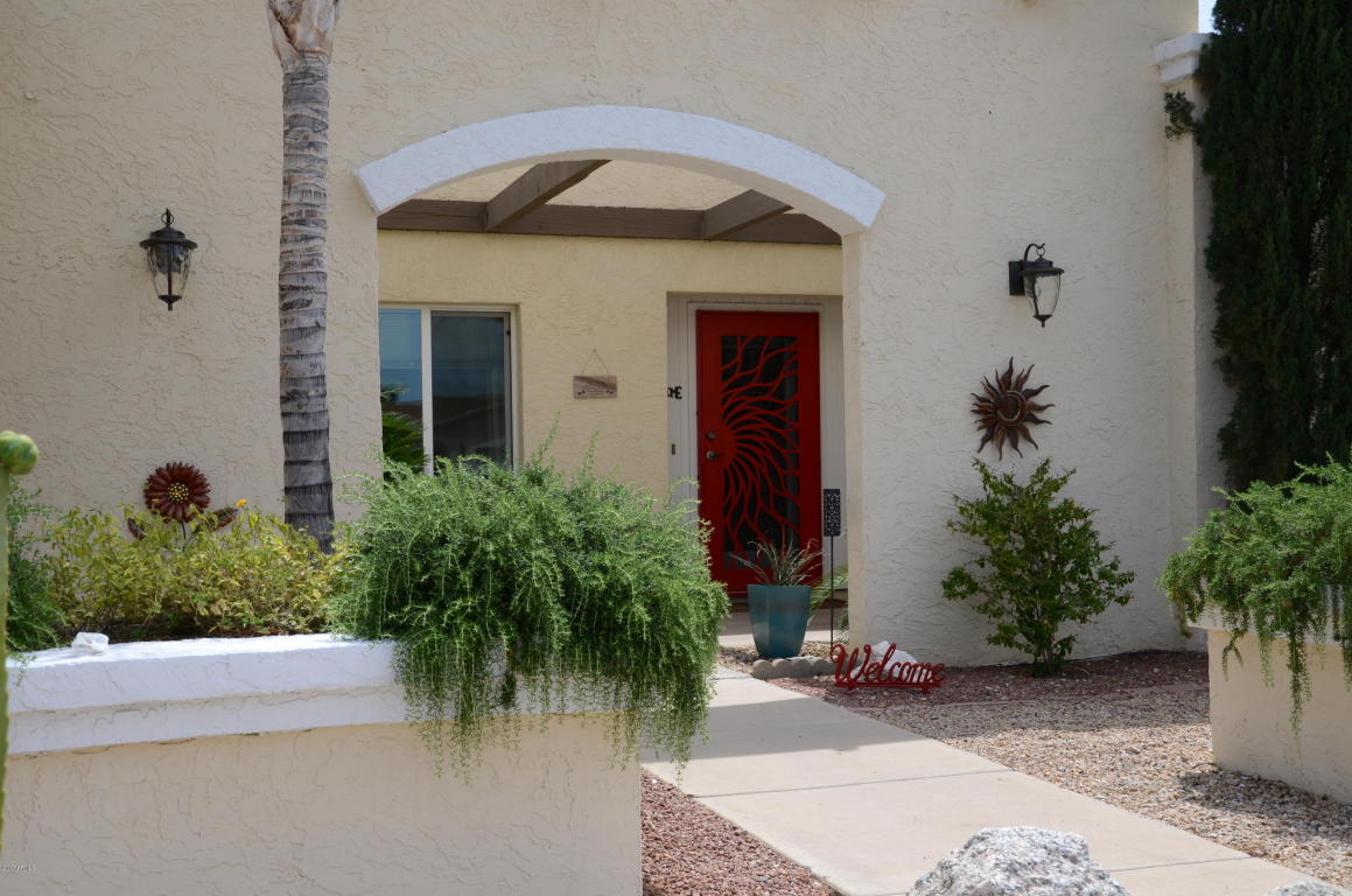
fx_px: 1574
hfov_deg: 46.5
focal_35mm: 42
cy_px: 448
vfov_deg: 31.8
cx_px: 676
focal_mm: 28
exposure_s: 1/1000
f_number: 8
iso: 400
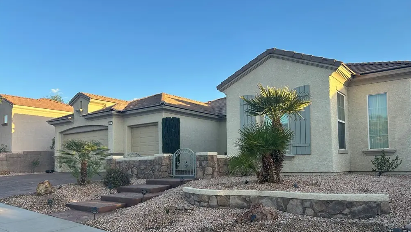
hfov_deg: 66.1
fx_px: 316
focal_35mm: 29
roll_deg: +0.7
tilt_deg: +4.0
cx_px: 207
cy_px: 144
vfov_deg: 39.9
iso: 50
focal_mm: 5.7
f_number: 1.5
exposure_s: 1/808
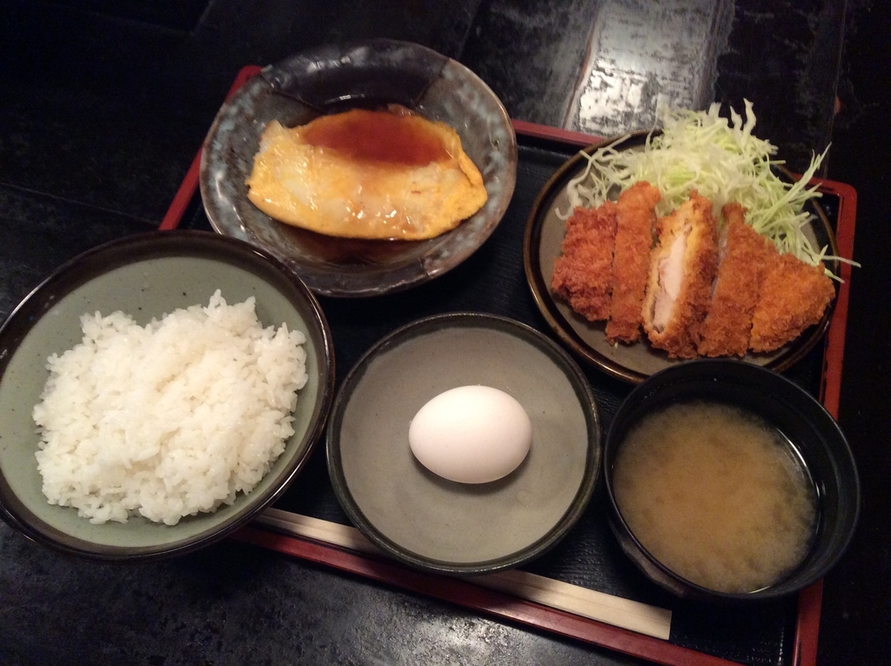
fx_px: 823
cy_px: 333
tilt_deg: -63.6
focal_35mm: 32
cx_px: 446
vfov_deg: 44.1
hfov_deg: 56.9
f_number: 2.4
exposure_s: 1/24
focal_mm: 3.3
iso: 200
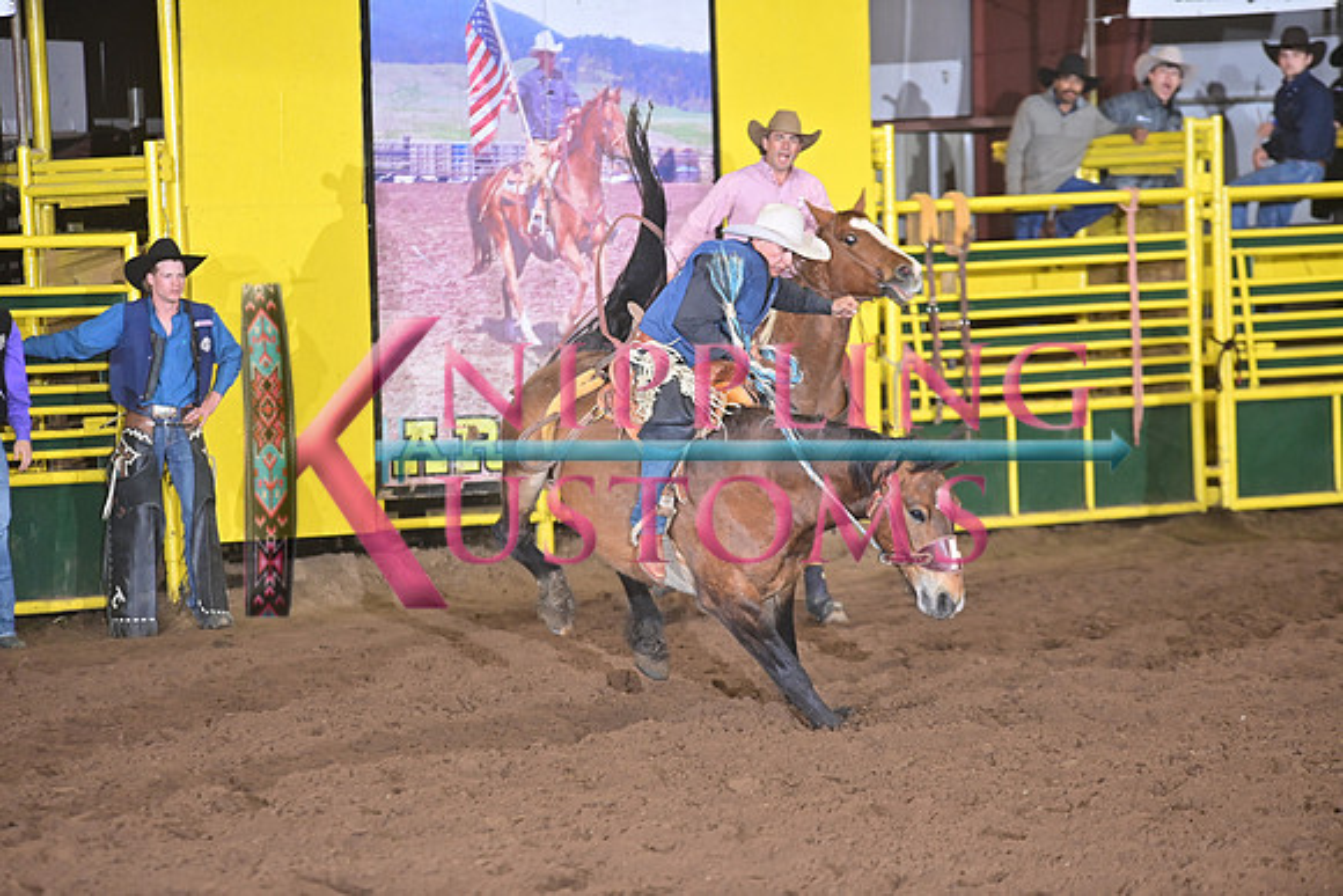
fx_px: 7463
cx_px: 672
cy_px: 448
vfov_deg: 6.9
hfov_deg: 10.3
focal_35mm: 200
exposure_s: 1/250
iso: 1600
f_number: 3.2
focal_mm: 200
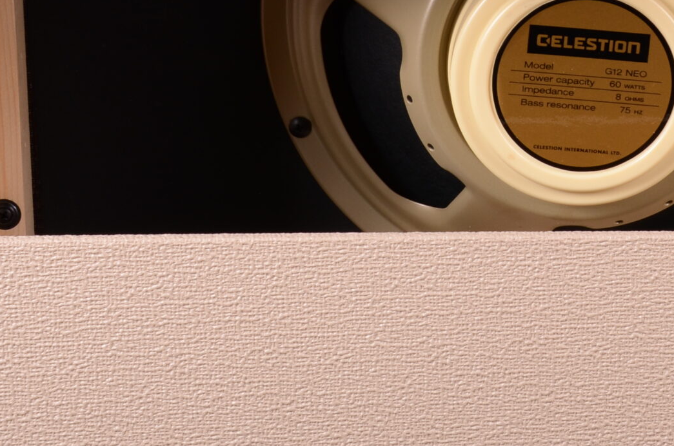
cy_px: 19
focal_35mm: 147
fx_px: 2746
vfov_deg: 9.2
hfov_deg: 13.9
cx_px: 606
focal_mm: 40
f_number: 13
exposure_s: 1/200
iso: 200
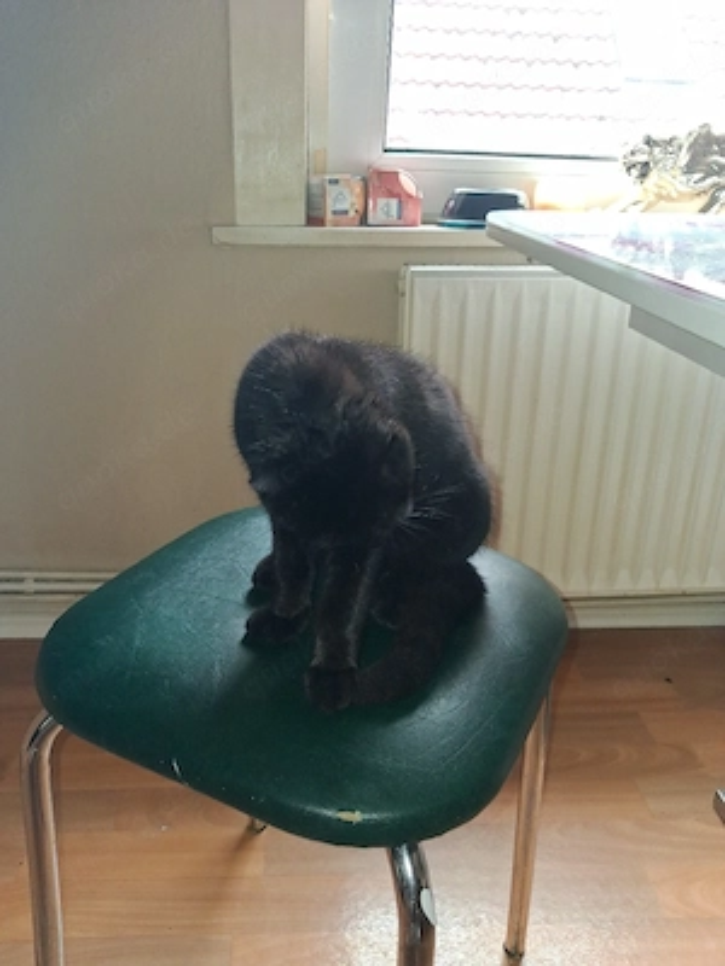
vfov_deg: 65.3
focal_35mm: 27
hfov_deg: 51.4
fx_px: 754
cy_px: 483
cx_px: 362
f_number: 1.8
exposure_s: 1/100
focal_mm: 4
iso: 160
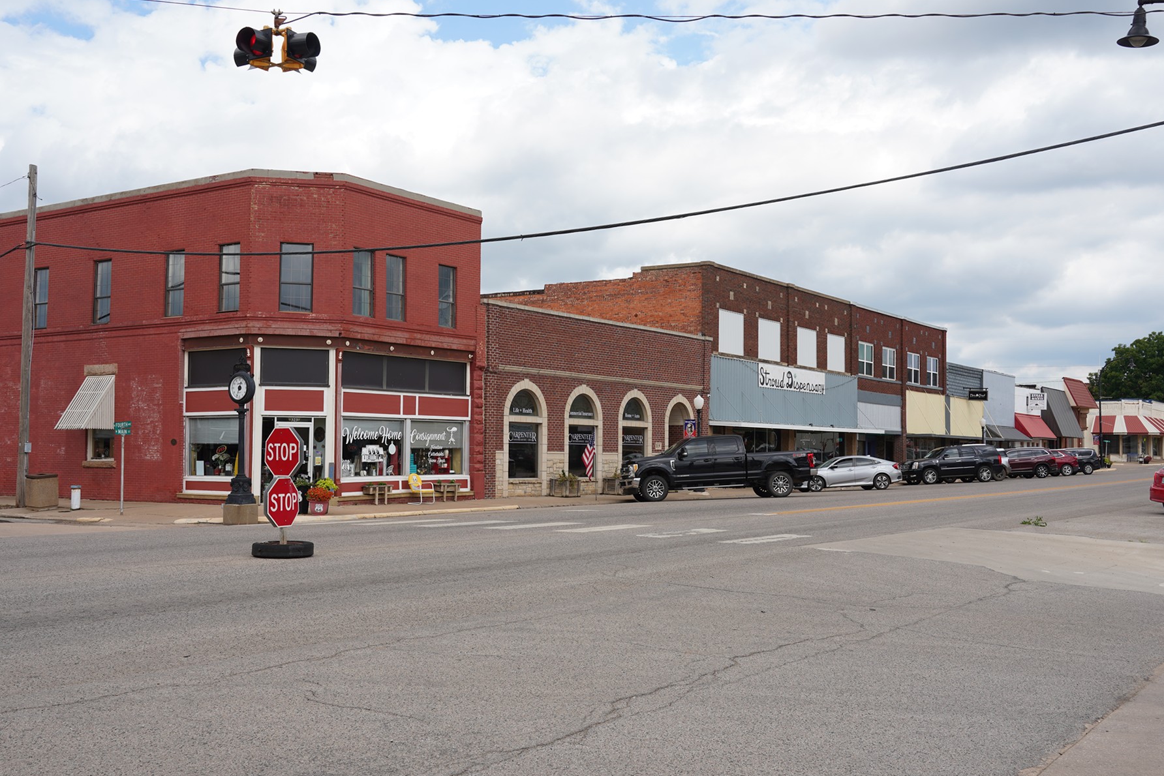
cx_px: 590
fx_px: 1196
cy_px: 370
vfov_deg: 35.9
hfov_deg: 51.9
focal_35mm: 37
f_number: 11
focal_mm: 33
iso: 100
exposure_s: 1/100
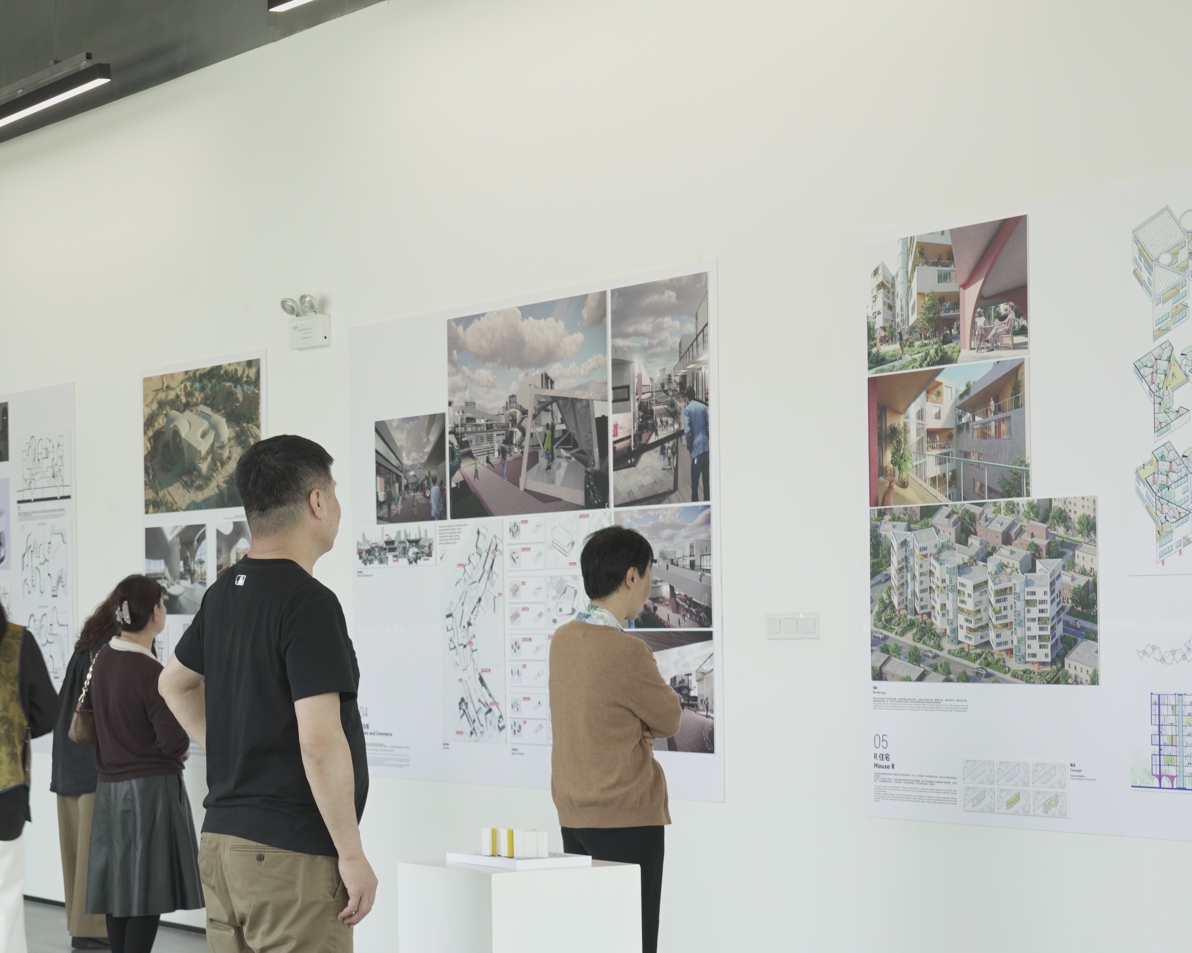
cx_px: 231
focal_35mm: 81
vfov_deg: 18.9
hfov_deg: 23.2
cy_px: 643
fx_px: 2858
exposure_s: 1/50
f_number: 7.1
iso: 400
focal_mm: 43
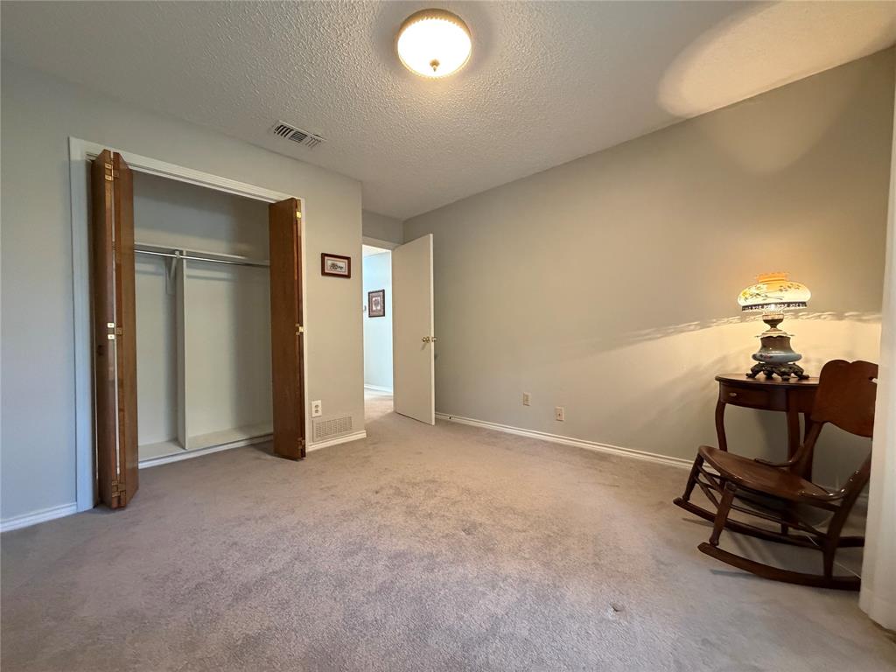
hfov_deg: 102.1
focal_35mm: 14
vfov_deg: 85.7
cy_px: 336
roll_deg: +1.5
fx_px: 362
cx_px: 448
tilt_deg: +0.2
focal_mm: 2.22
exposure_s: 1/60
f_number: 2.2
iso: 640
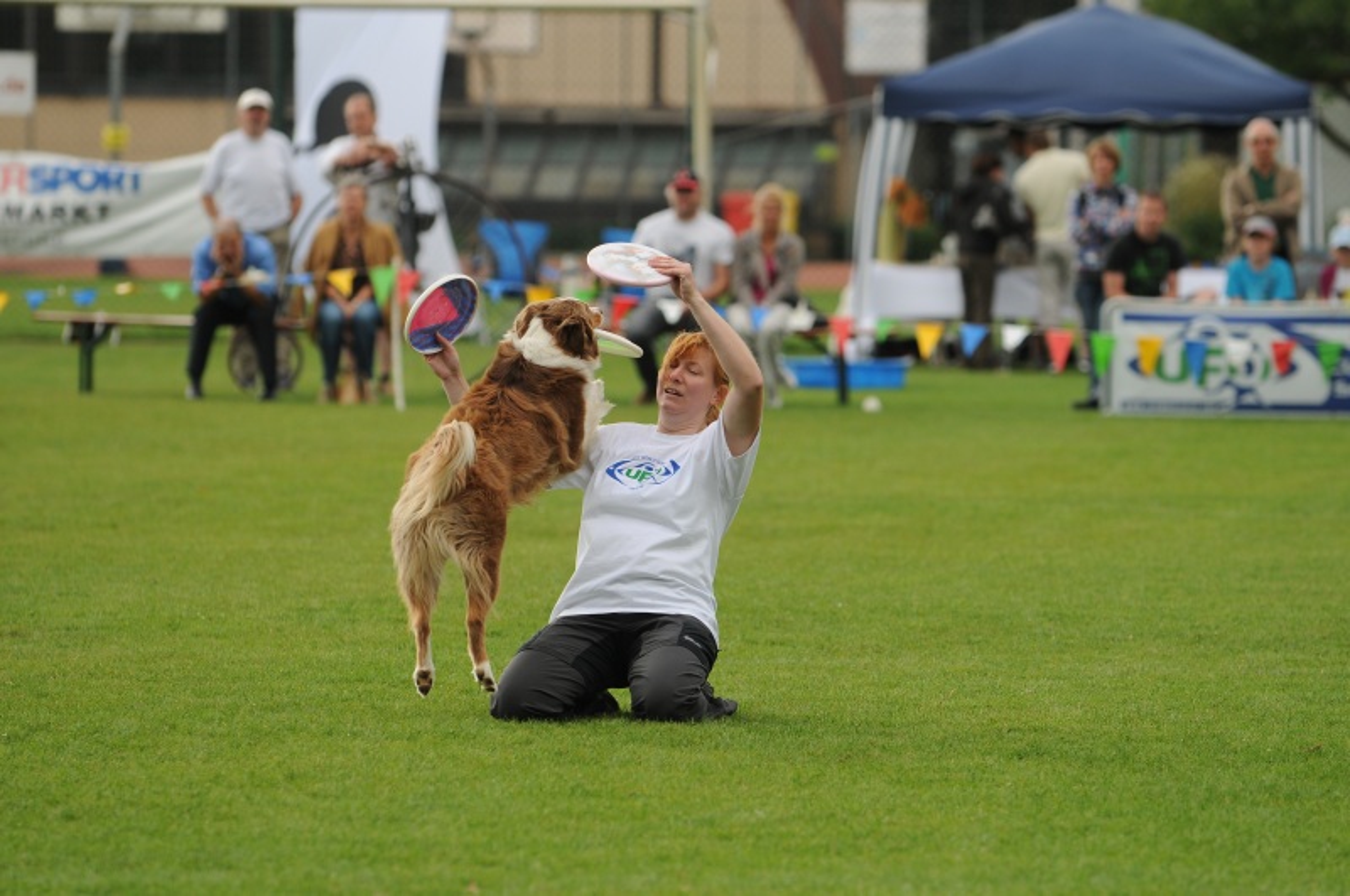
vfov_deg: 4.6
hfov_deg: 6.9
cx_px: 675
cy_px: 448
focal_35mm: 300
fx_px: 11234
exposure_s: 1/800
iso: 200
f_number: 3.5
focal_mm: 200
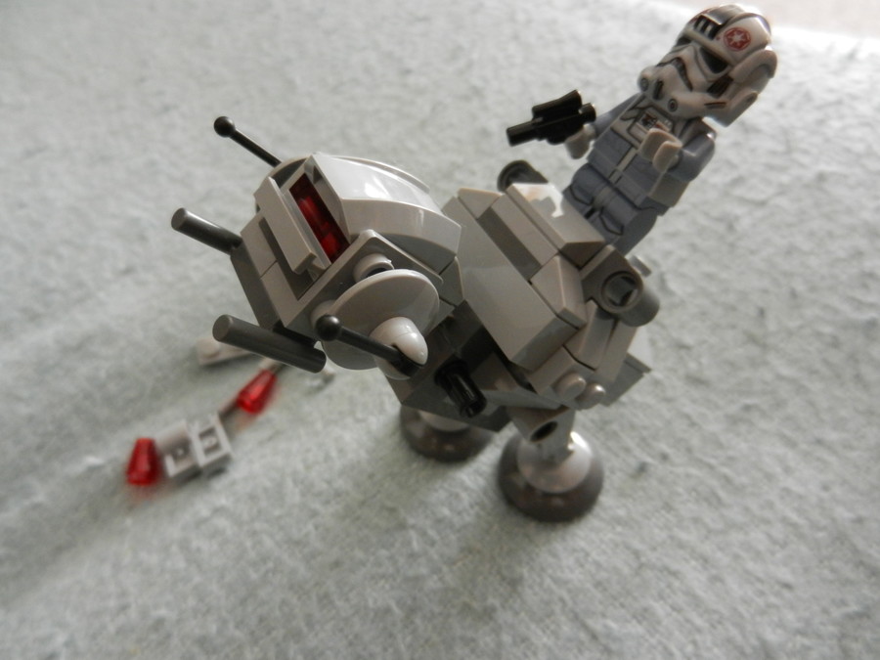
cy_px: 330
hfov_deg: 69.4
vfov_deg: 54.9
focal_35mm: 25
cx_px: 440
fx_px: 636
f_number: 3.5
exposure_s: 1/25
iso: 400
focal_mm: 4.5
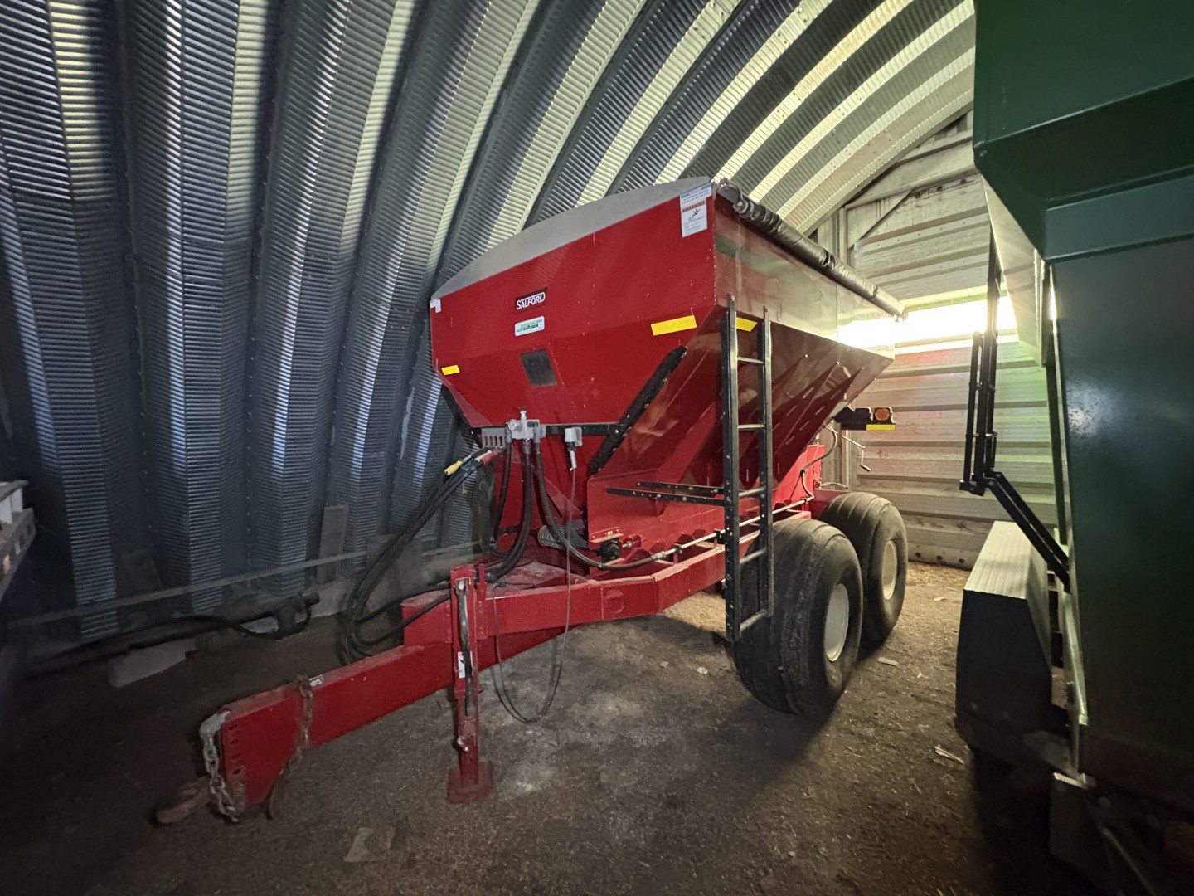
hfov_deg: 102.1
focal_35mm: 14
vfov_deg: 85.7
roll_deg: +0.7
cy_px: 448
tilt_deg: -1.4
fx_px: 483
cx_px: 597
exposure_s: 1/30
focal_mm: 2.22
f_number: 2.2
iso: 1600
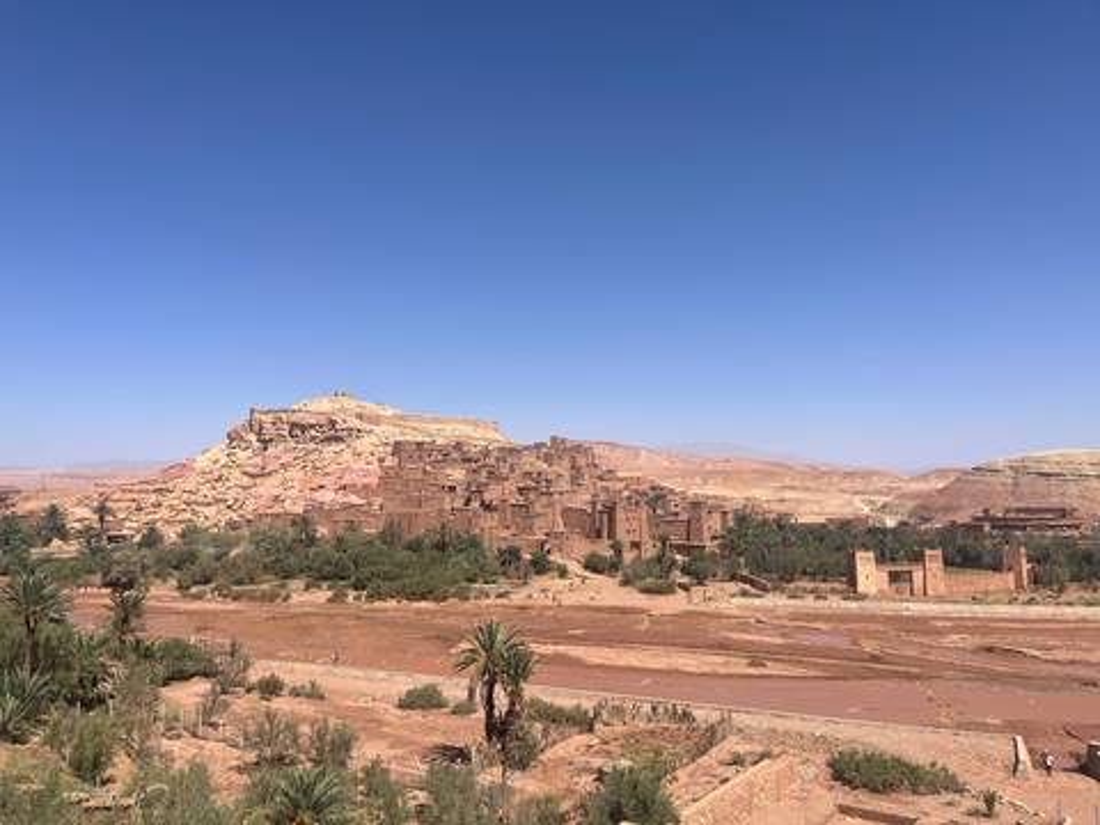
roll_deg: +0.7
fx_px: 826
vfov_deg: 53.1
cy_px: 412
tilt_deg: +5.3
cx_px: 550
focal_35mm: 26
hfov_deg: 67.3
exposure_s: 1/5319
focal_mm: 5.1
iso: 50
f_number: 1.6
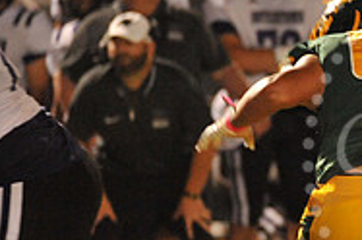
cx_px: 488
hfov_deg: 1.6
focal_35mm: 1305
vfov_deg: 1.0
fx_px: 13100
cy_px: 155
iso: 6400
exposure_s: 1/160
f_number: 6.3
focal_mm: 420
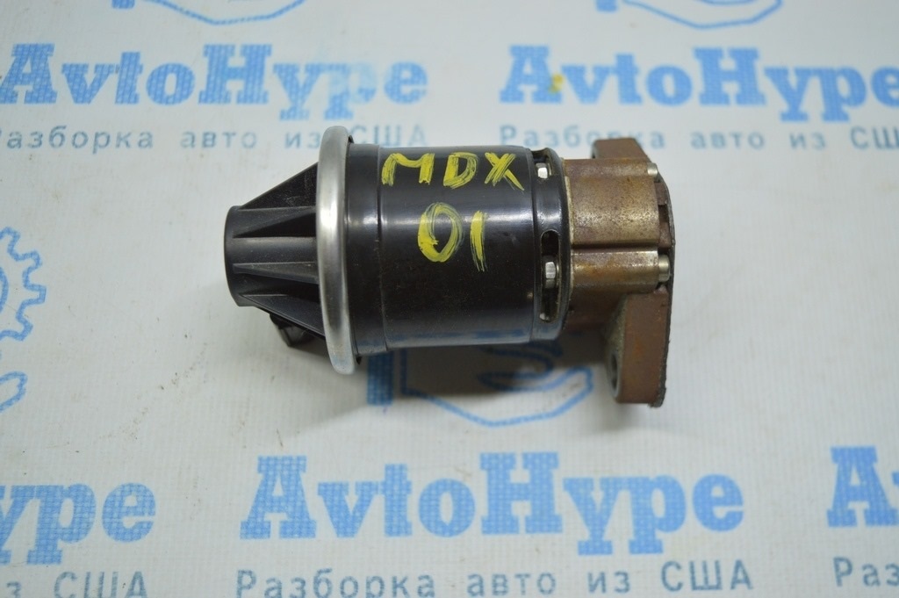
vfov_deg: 34.2
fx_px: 973
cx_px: 450
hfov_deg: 49.6
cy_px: 299
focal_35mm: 39
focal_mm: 26
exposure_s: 1/80
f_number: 4
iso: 400
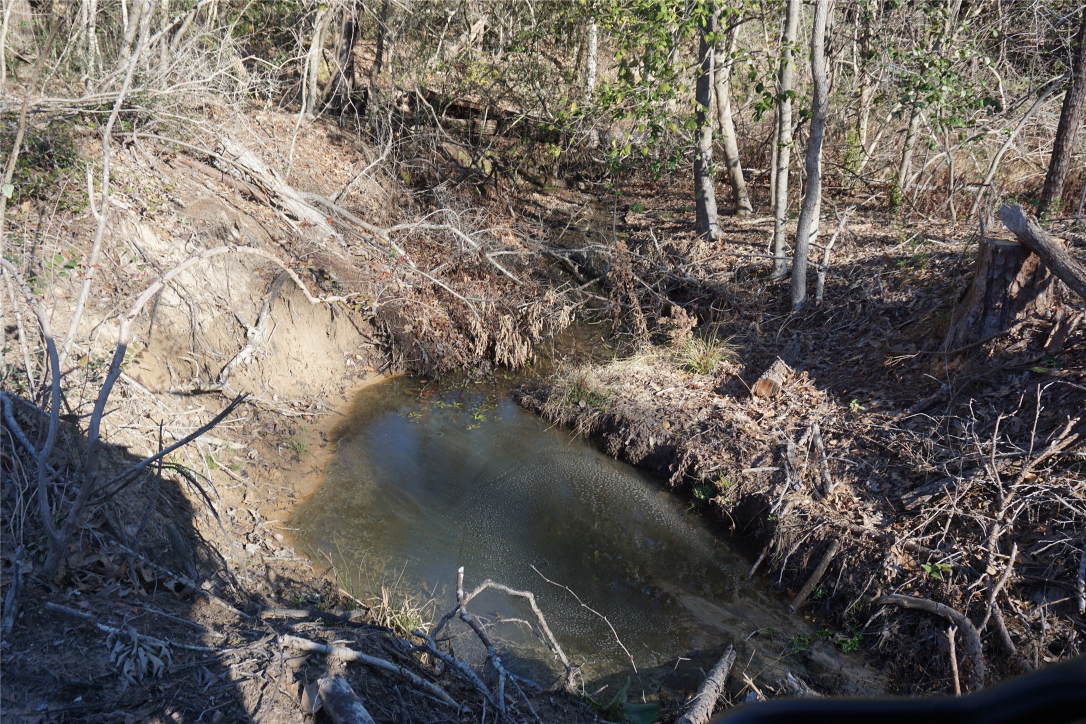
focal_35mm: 32
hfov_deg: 59.5
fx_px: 950
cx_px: 543
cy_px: 362
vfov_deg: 41.7
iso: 100
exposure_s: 1/200
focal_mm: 21
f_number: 5
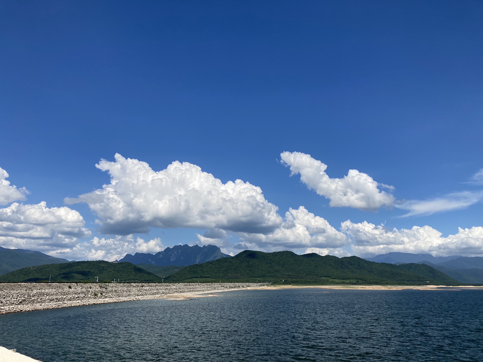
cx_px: 242
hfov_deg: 63.4
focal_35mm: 28
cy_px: 181
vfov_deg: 49.7
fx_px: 391
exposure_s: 1/3472
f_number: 1.8
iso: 20
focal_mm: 3.99
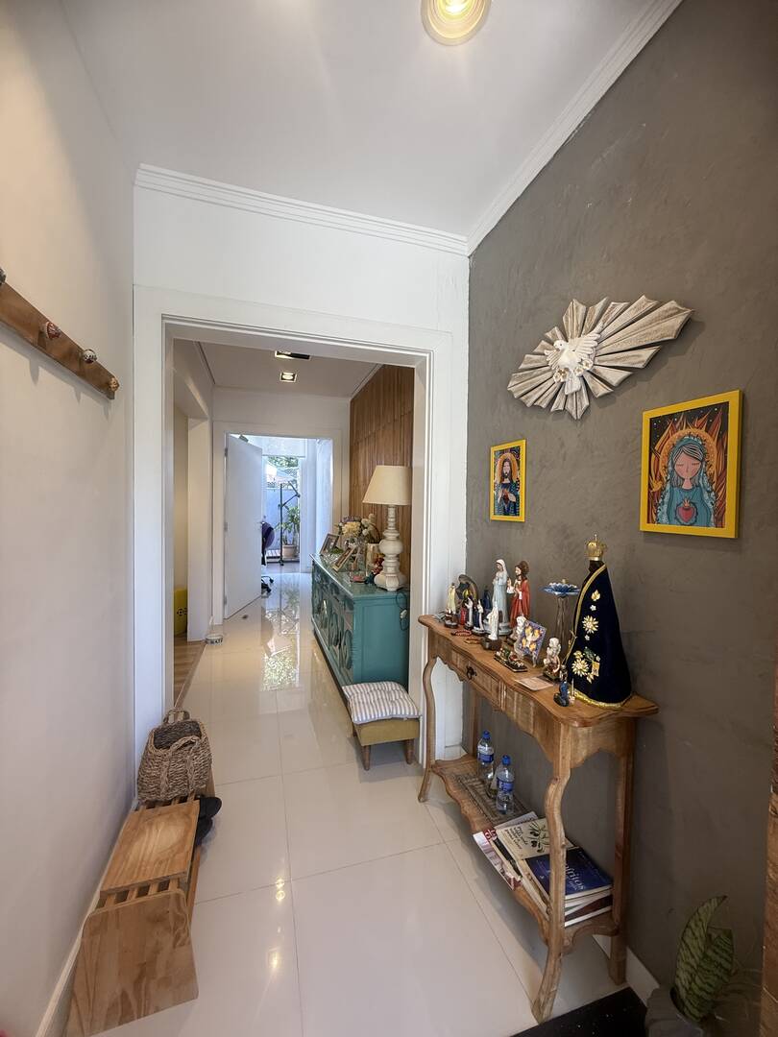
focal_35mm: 14
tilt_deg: -1.5
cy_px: 518
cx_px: 389
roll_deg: -1.0
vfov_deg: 102.1
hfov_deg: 85.7
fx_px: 420
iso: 80
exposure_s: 1/120
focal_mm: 2.22
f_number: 2.2
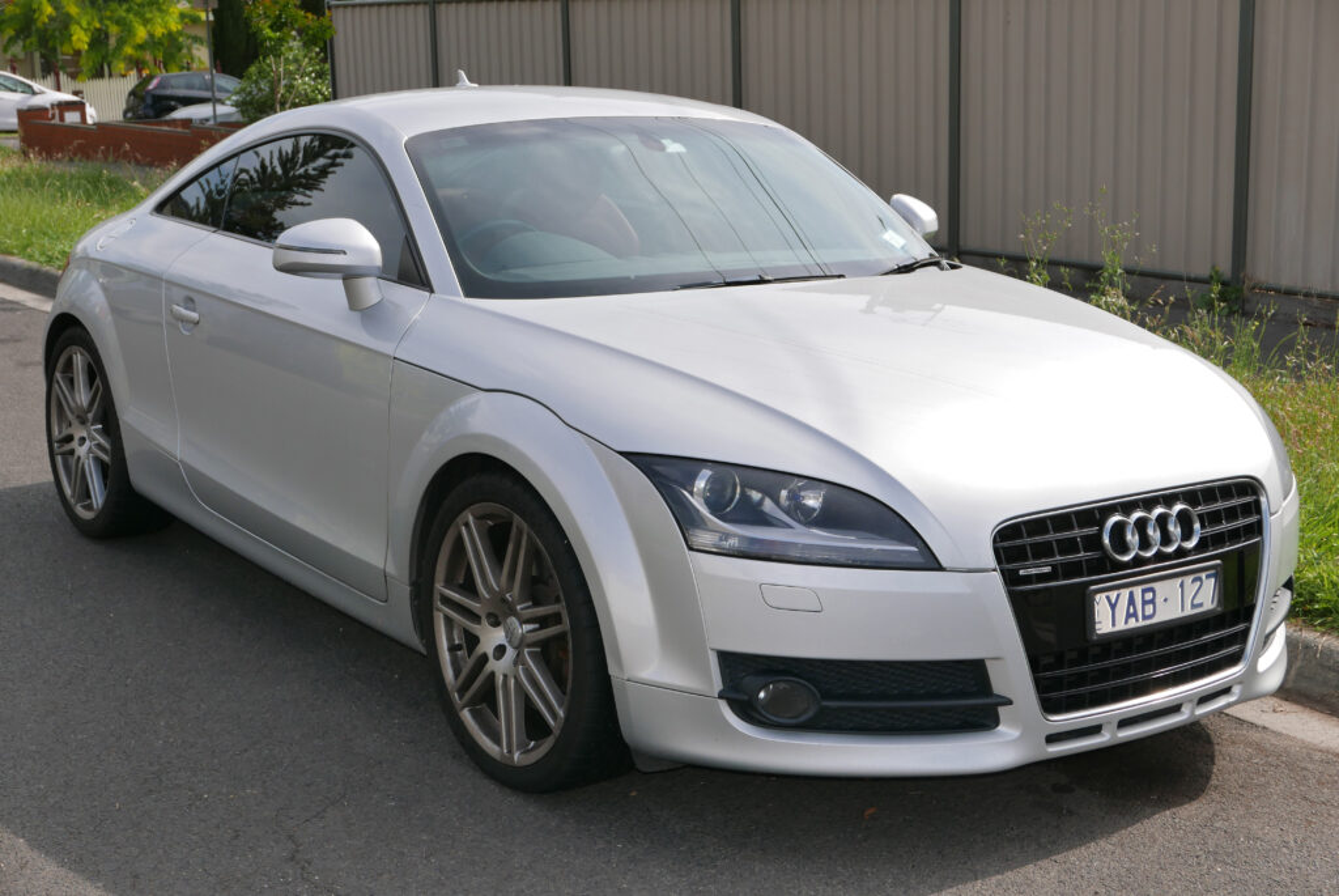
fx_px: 2010
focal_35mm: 54
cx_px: 670
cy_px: 448
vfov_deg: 25.1
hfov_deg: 36.8
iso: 200
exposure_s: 1/800
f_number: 5.6
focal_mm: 24.5
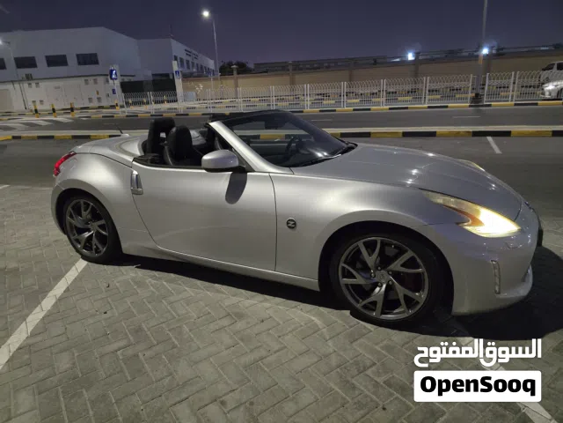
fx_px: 374
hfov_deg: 73.9
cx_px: 282
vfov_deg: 58.9
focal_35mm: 23
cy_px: 212
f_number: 1.7
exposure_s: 1/100
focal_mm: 6.3
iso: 2000
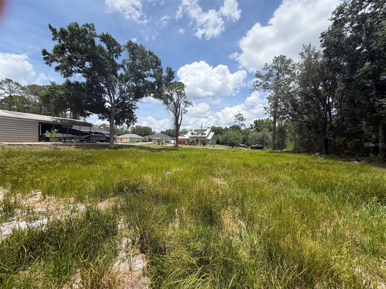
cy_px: 144
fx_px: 156
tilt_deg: -1.7
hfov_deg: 102.1
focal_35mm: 14
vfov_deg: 85.7
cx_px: 193
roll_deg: -1.7
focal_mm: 2.22
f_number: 2.2
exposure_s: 1/809
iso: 20
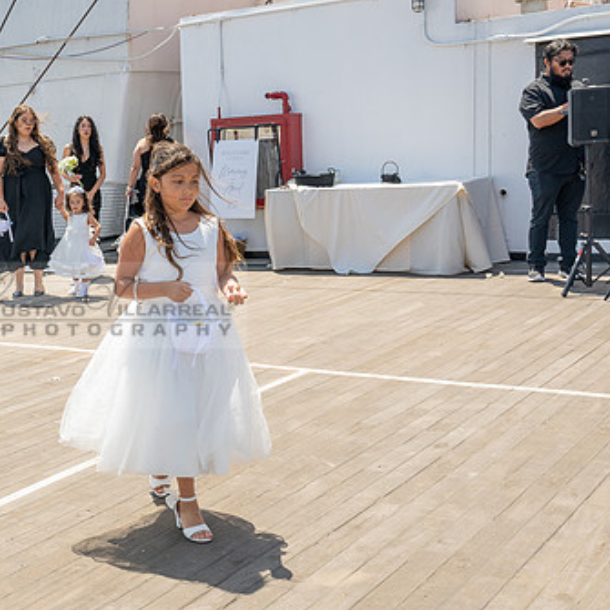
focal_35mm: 53
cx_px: 93
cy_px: 305
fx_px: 1057
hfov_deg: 31.1
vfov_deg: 32.2
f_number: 9
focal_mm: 36
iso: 200
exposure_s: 1/200
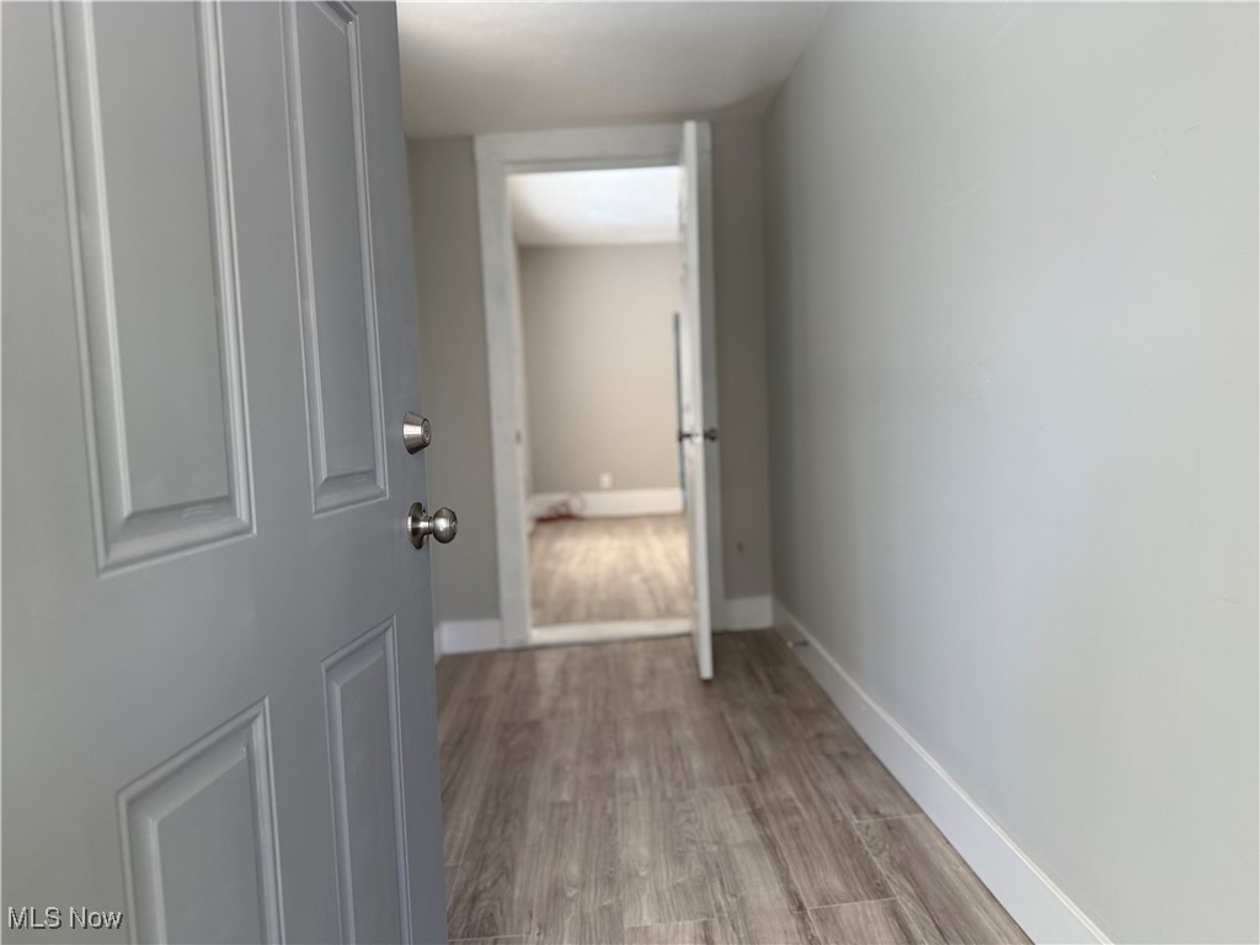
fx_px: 874
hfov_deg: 71.6
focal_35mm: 24
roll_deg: +2.2
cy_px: 472
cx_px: 630
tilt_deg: -3.9
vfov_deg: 56.8
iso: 160
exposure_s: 1/121
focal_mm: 6.76
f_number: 1.78
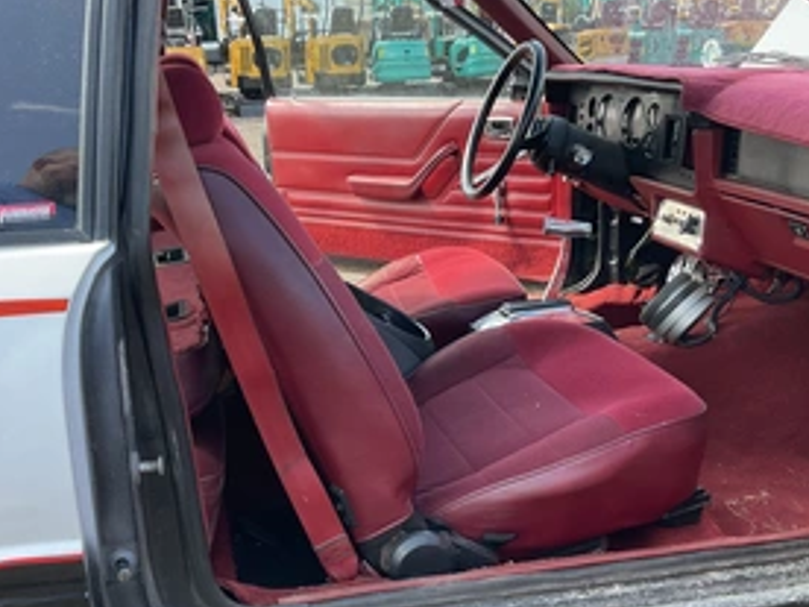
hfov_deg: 44.7
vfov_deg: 34.2
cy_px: 364
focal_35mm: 42
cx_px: 366
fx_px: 982
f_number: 1.8
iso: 25
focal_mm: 3
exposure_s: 1/195
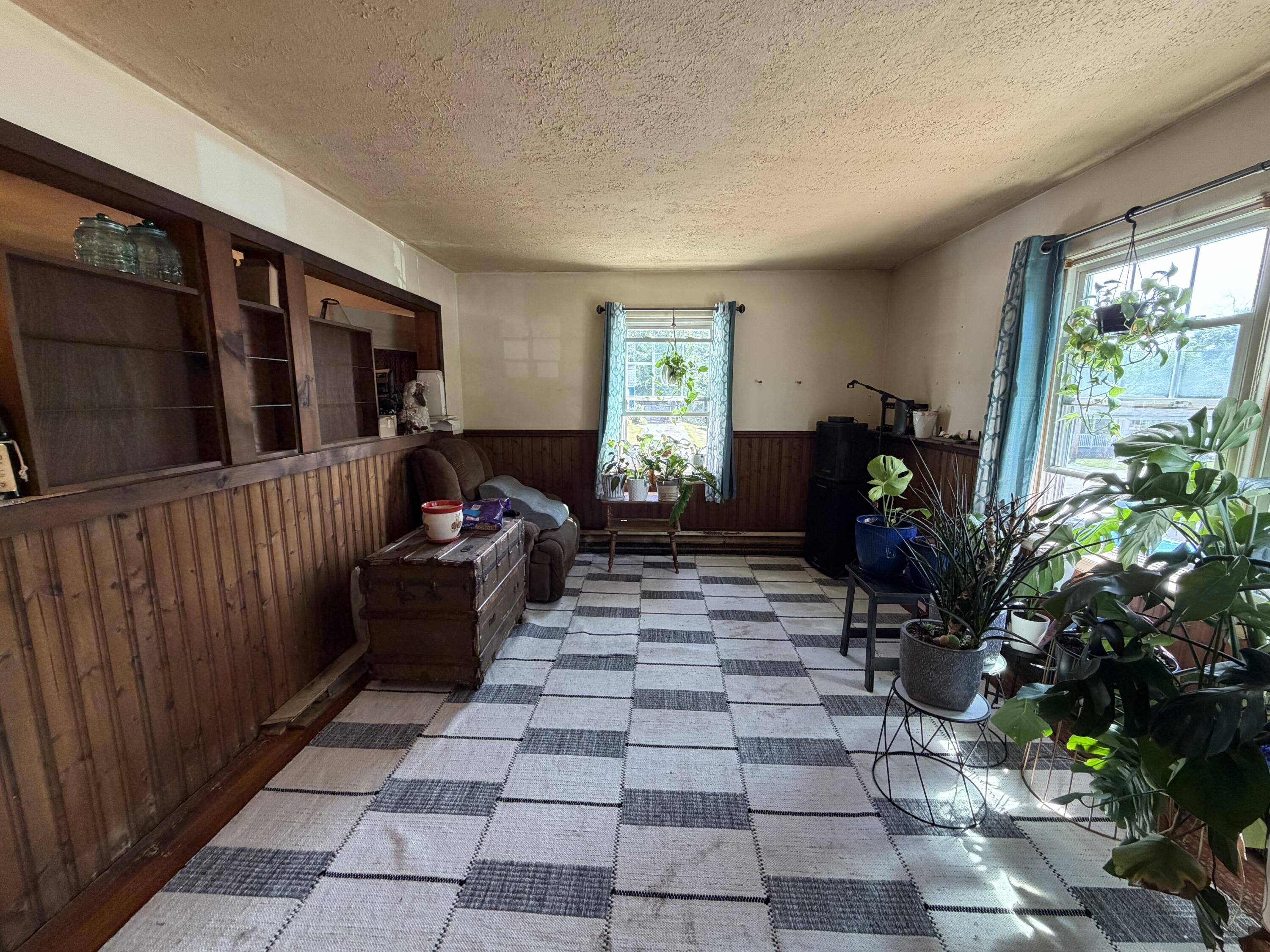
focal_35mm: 14
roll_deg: +0.3
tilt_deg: -8.7
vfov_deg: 85.7
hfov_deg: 102.1
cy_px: 476
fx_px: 514
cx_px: 635
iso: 200
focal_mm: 2.22
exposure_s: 1/60
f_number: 2.2
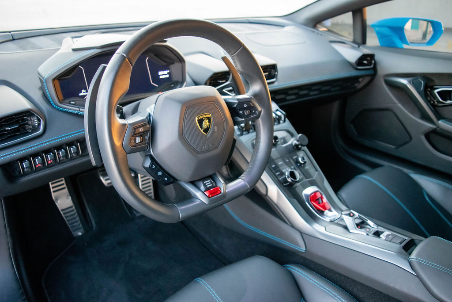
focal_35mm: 27
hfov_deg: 67.4
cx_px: 226
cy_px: 151
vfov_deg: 47.9
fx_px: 339
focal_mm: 18
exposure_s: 1/60
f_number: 3.5
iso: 2500
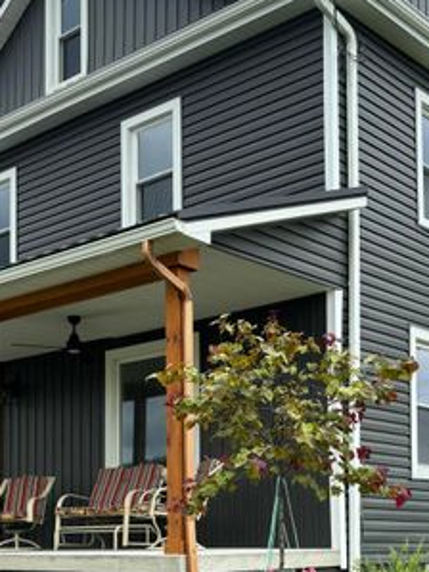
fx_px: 959
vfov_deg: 32.1
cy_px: 479
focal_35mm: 58
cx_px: 170
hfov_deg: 25.2
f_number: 1.6
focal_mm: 5.96
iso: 50
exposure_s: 1/1279
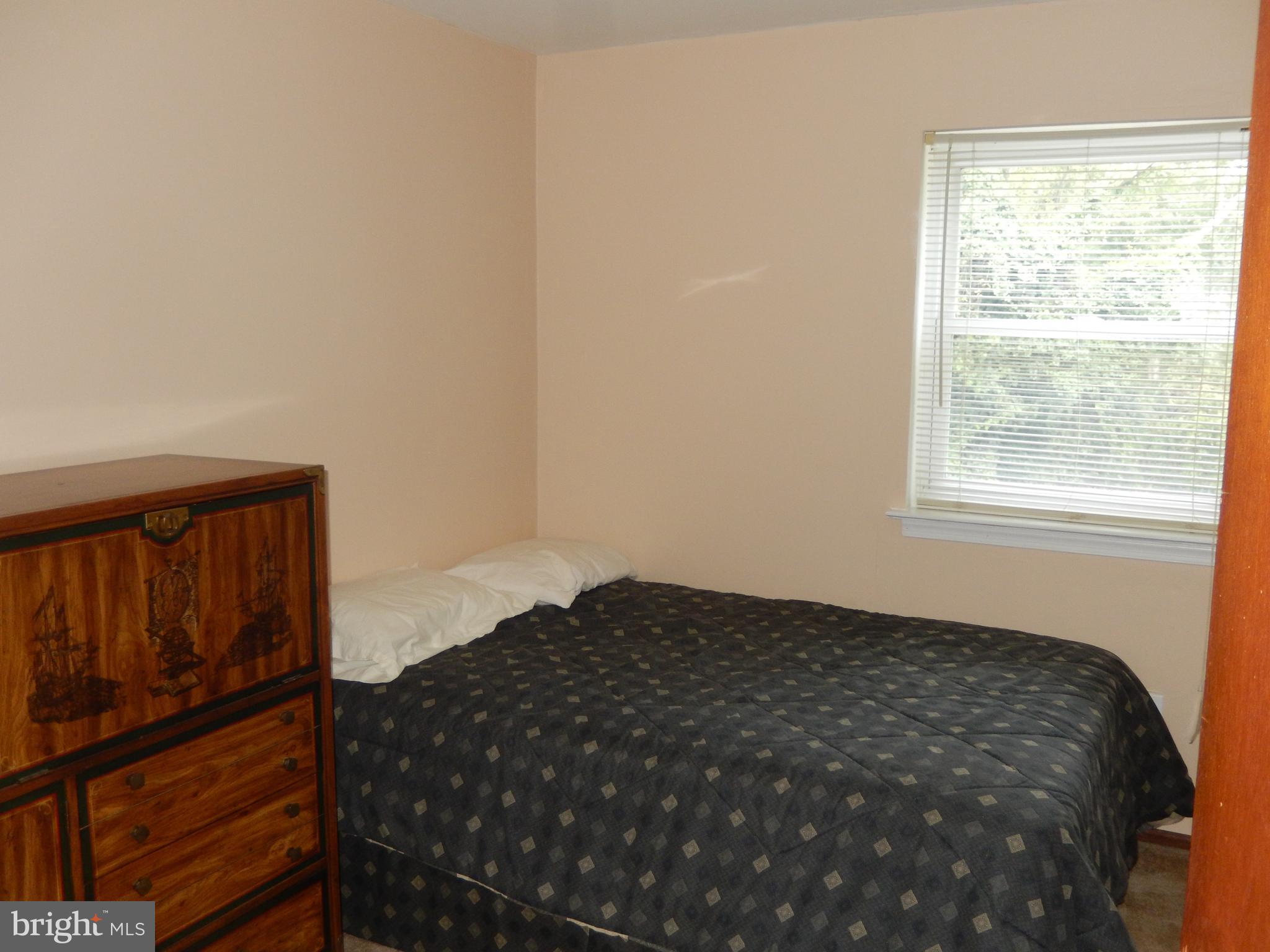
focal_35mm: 32
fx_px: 1174
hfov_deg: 56.8
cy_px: 476
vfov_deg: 44.2
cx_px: 635
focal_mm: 5.7
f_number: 3.8
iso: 250
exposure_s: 1/30
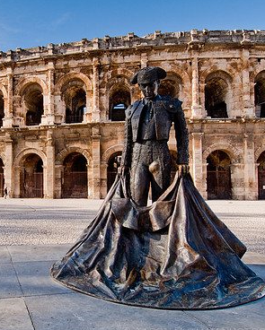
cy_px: 167
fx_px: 304
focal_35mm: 31
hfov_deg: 44.9
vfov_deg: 57.1
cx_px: 54
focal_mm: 14
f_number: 8
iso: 200
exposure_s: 1/250
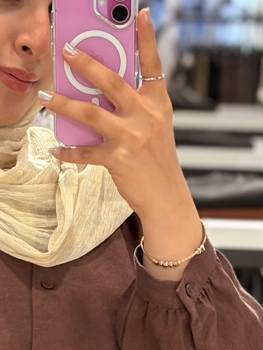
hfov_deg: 7.6
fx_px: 1976
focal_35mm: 195
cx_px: 96
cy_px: 330
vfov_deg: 10.1
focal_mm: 5.96
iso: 40
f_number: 1.6
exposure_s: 1/50
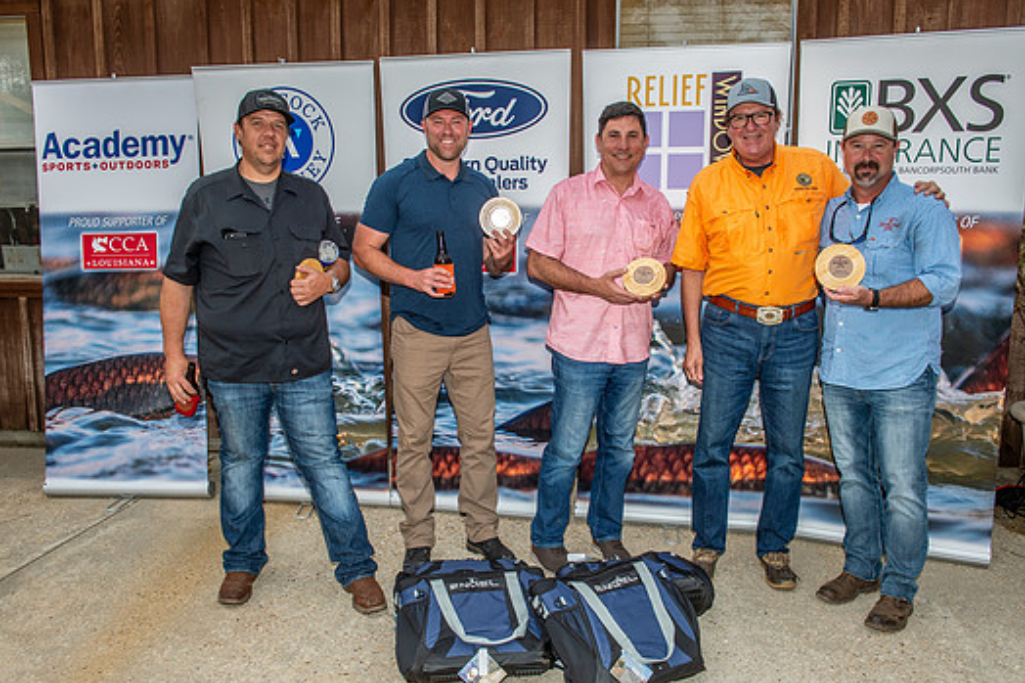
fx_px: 882
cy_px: 366
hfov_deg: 60.3
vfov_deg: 42.3
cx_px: 512
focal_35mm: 31
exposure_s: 1/200
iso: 160
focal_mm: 28
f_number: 6.3
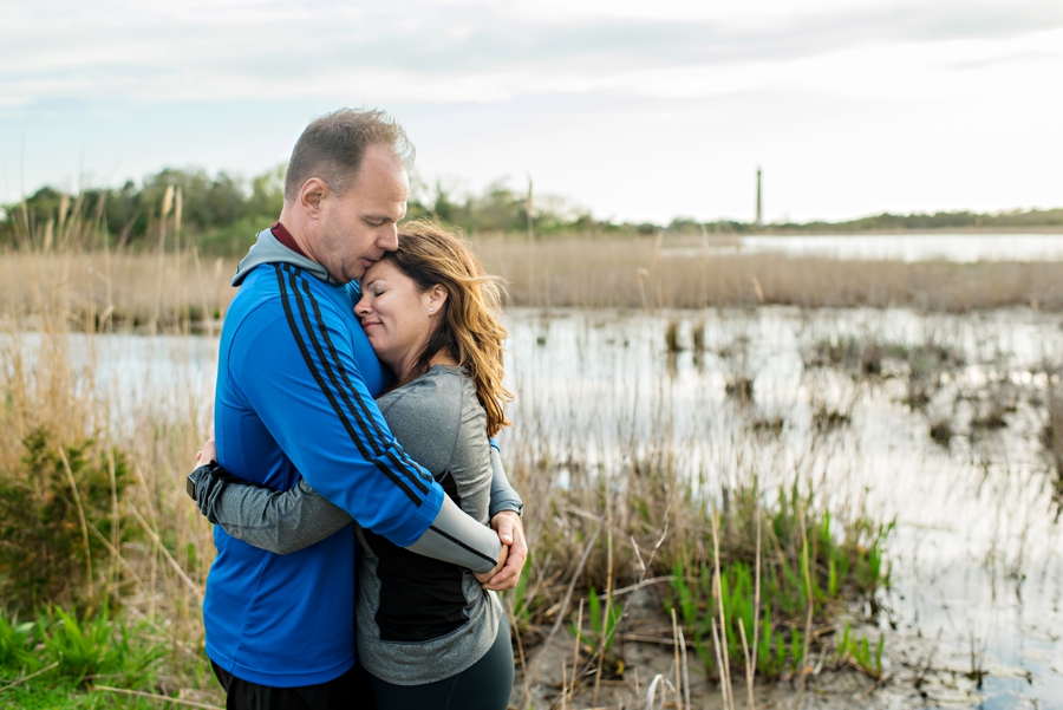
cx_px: 532
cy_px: 355
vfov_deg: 37.9
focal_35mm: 35
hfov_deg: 54.4
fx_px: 1034
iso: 250
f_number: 2.8
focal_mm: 35
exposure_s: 1/1000
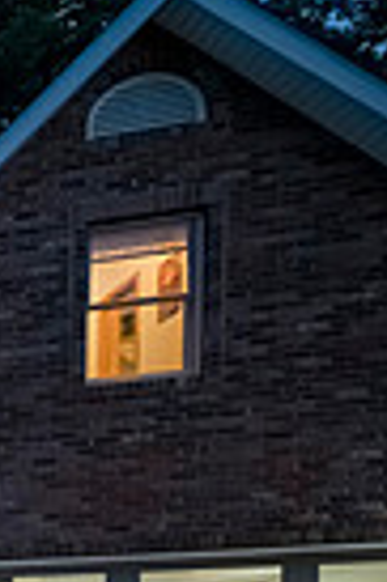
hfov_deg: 11.3
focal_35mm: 60
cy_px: 727
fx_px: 970
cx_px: -795
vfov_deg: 28.4
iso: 5000
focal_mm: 14
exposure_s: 1/60
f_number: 2.8
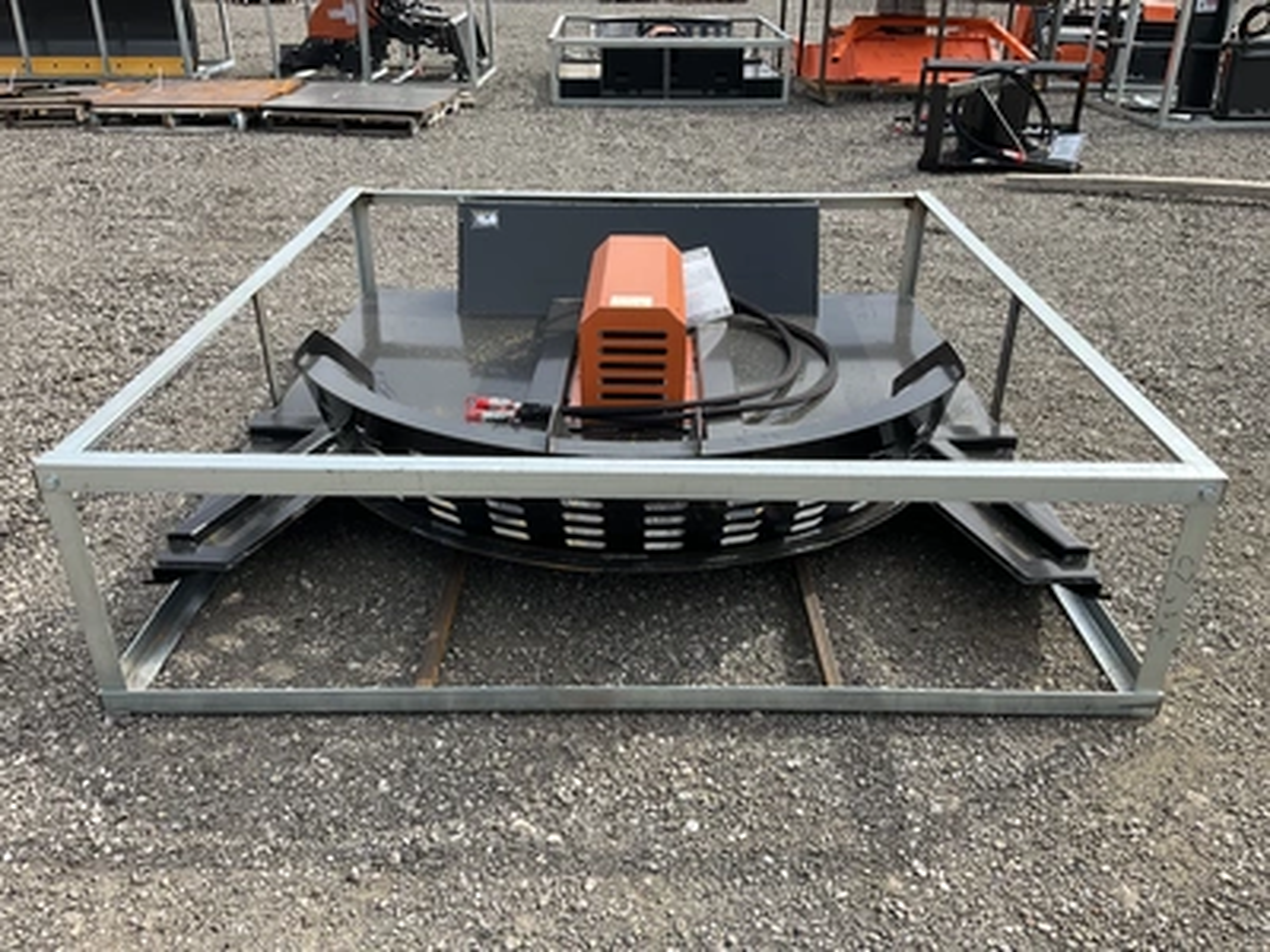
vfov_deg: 48.2
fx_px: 1064
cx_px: 635
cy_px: 476
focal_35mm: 29
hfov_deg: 61.7
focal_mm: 3
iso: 25
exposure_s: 1/650
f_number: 1.8
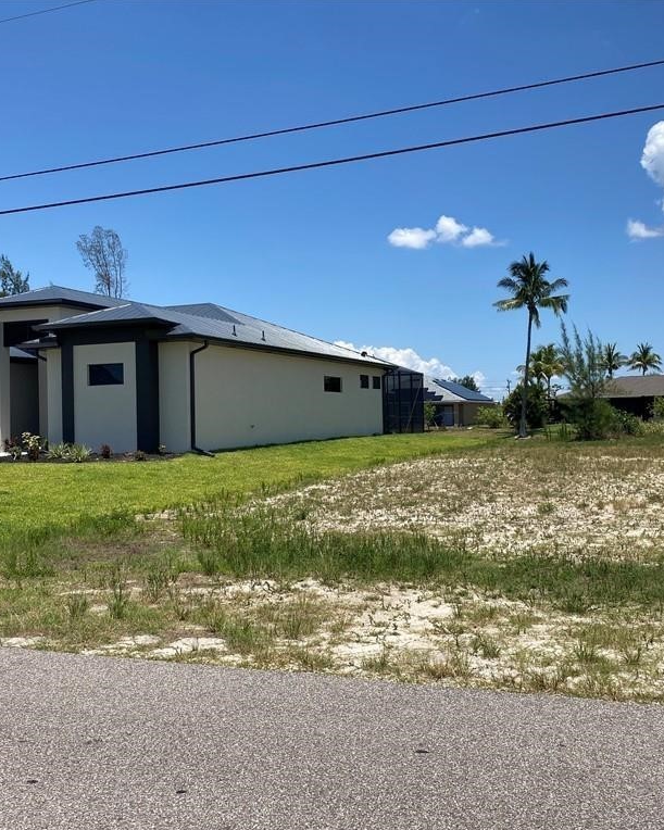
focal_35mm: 34
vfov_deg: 52.9
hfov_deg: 43.3
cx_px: 358
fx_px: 835
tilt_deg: +2.8
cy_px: 415
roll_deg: -0.3
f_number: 1.8
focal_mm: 4.25
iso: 32
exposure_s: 1/3984
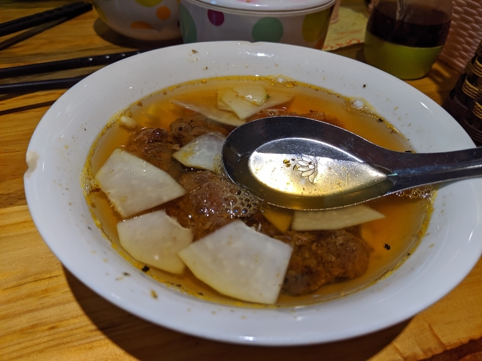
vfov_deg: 51.4
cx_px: 241
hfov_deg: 65.3
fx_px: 376
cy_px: 180
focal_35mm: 27
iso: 75
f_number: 1.8
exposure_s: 1/25
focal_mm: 4.44
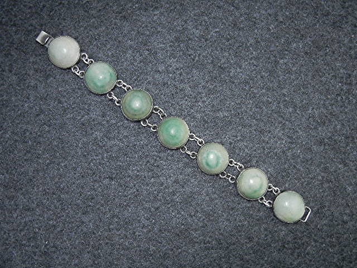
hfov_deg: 54.0
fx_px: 351
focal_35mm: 34
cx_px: 178
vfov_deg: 41.8
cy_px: 134
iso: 800
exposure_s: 1/30
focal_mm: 6.2
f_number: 3.6
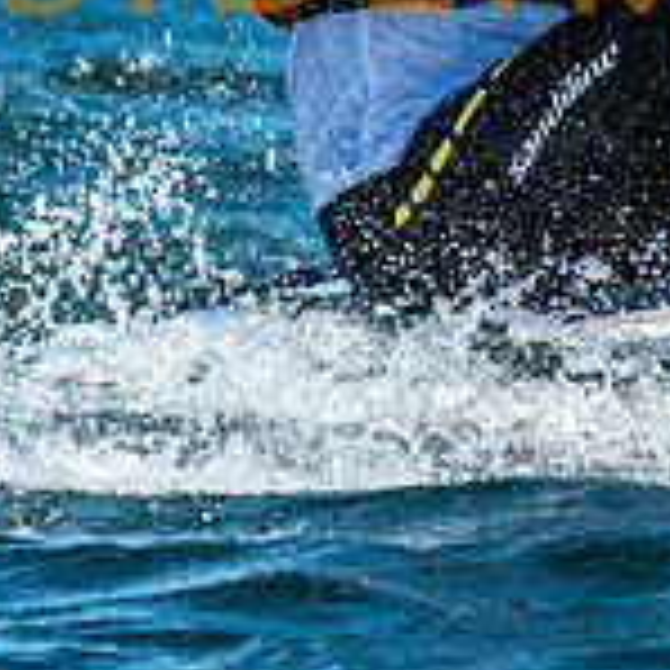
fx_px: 32540
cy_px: -79
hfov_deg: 1.2
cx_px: 522
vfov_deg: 1.2
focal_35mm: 1486
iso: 400
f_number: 5
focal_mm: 300
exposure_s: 1/4000
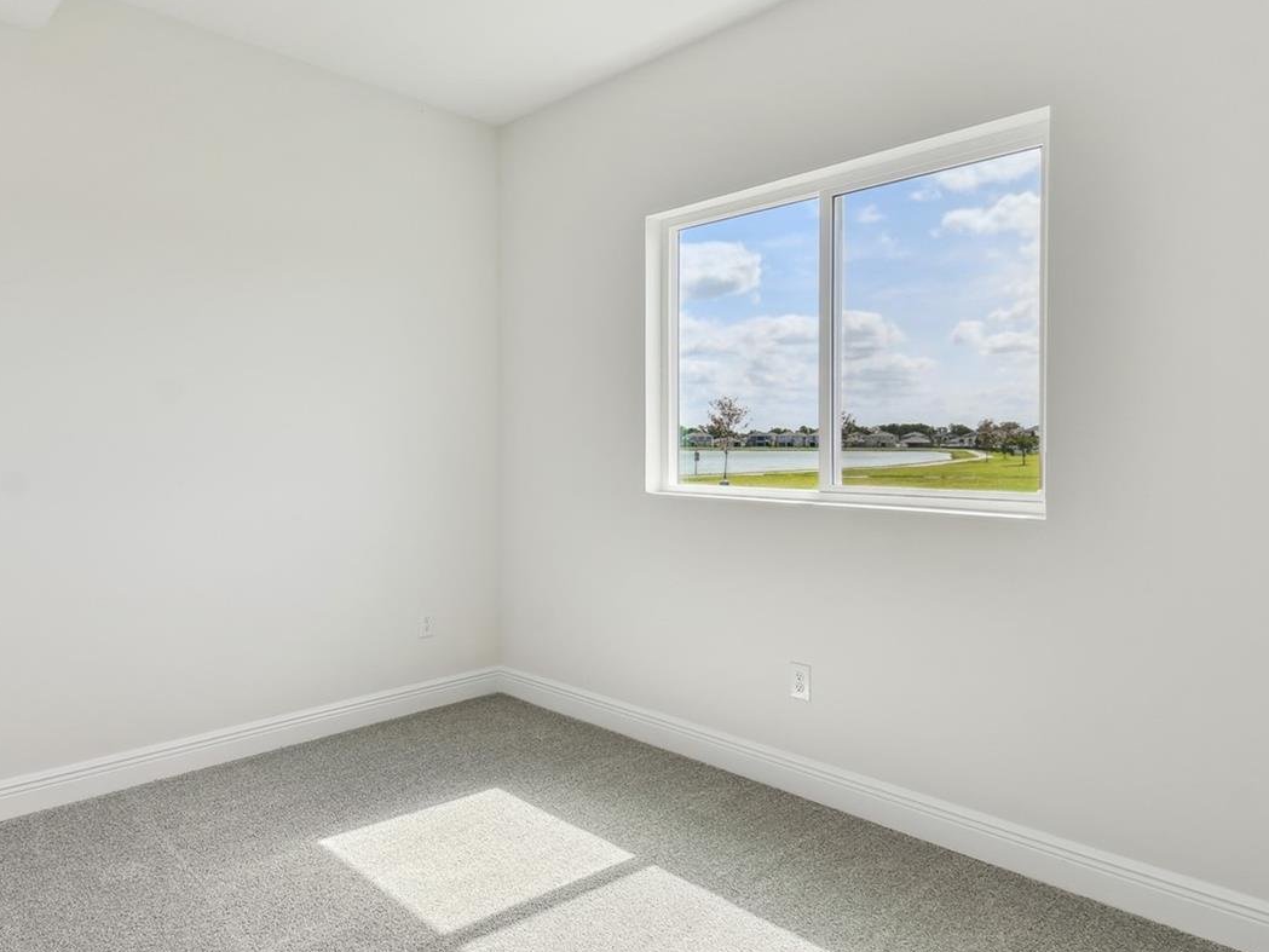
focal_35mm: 22
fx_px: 807
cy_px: 439
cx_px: 514
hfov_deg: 75.6
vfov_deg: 61.0
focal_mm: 10
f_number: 7.1
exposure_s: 1/50
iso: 100
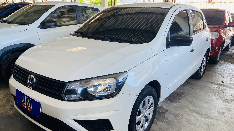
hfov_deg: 66.1
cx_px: 116
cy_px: 76
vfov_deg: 40.1
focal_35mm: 29
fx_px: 180
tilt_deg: -19.4
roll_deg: -1.7
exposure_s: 1/122
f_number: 1.8
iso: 80
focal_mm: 4.25
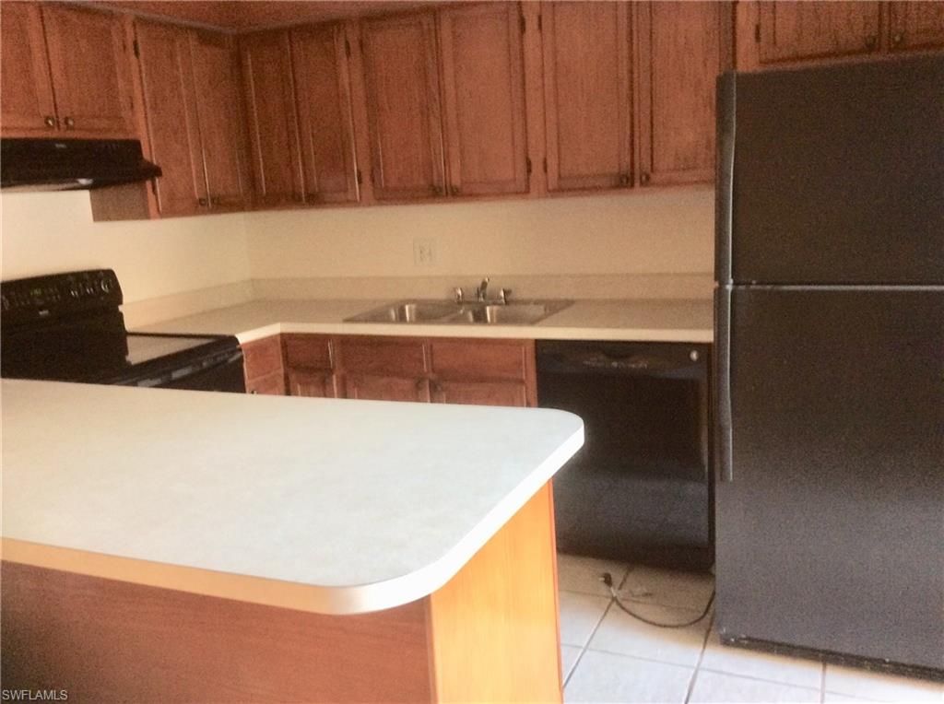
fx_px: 871
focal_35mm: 32
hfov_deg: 56.9
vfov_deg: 44.0
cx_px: 472
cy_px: 352
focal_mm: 3.3
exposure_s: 1/24
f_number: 2.4
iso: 100
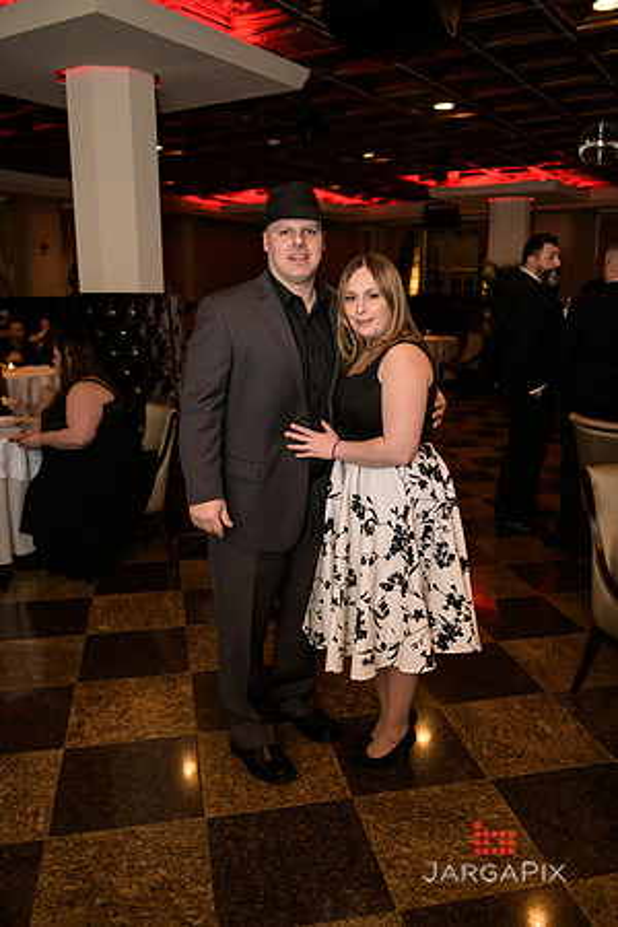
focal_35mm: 29
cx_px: 309
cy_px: 464
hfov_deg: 45.0
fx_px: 747
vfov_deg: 63.7
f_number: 3.2
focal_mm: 29
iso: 1600
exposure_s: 1/125
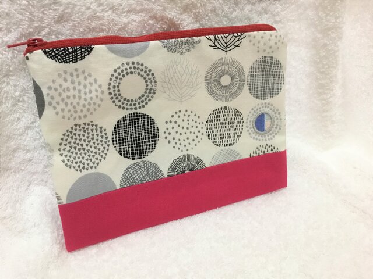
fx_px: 334
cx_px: 186
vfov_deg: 45.4
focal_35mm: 31
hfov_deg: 58.4
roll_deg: -7.3
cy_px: 140
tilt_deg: -39.9
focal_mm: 3.3
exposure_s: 1/24
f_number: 2.4
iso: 200
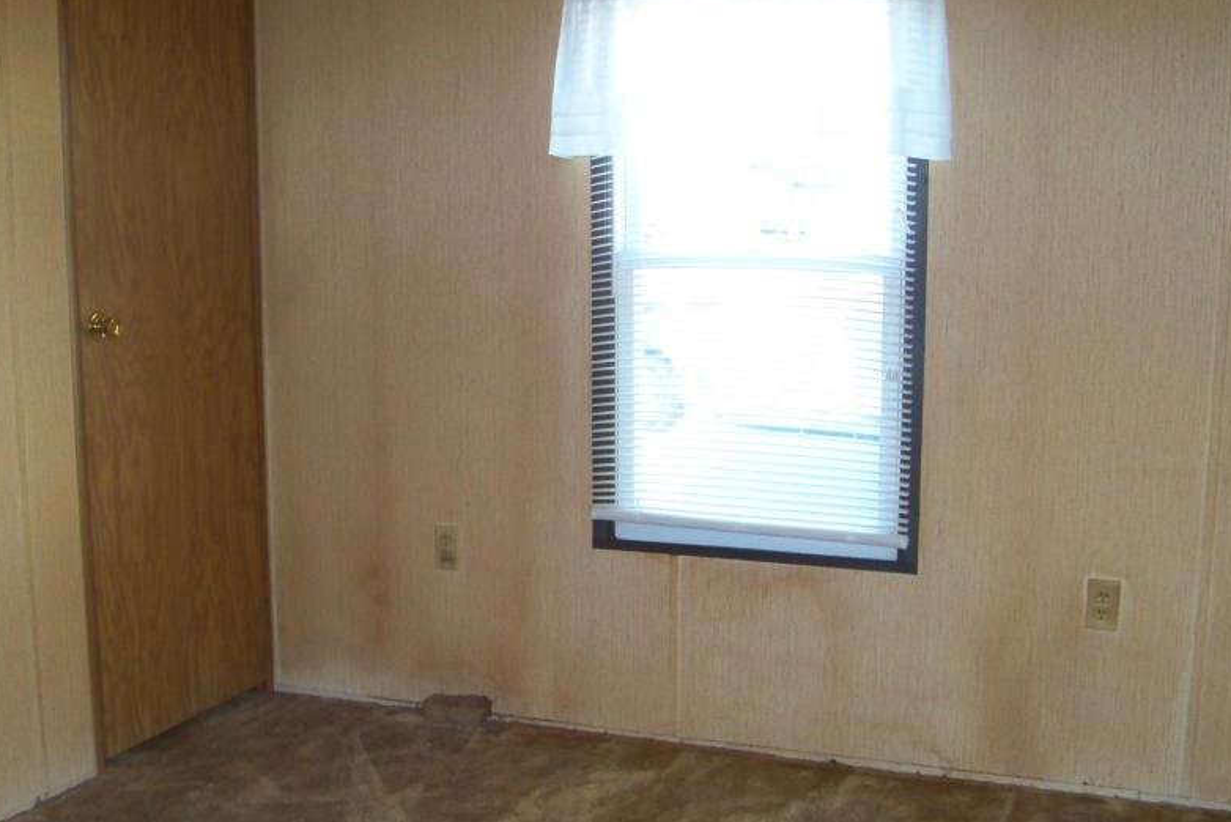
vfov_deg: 27.5
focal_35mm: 49
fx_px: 1676
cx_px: 521
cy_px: 496
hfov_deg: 40.2
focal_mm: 5.85
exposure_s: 1/30
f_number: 2.8
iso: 200
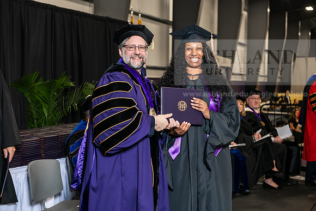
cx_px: 158
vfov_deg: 20.6
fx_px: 579
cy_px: 106
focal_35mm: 66
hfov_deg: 30.5
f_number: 5
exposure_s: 1/200
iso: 2000
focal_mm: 66
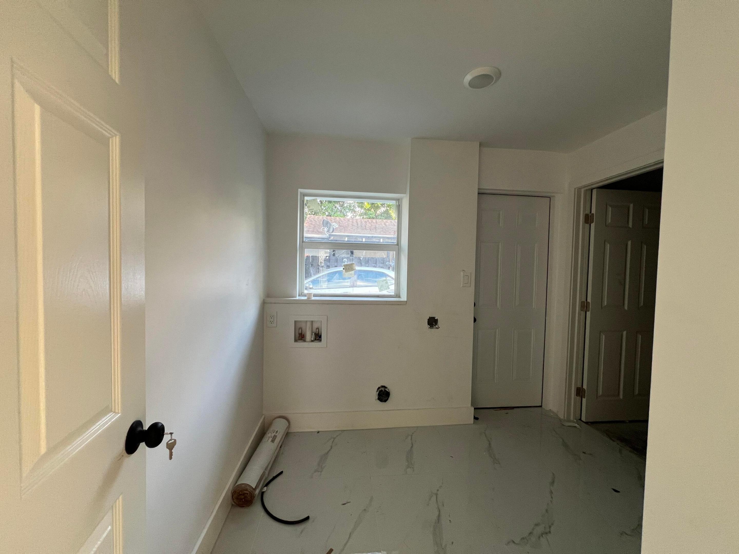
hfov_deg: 106.2
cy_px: 277
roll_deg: -1.1
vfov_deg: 89.9
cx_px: 370
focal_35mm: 13
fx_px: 278
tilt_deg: -2.5
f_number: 1.8
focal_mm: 1.57
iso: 125
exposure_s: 1/99
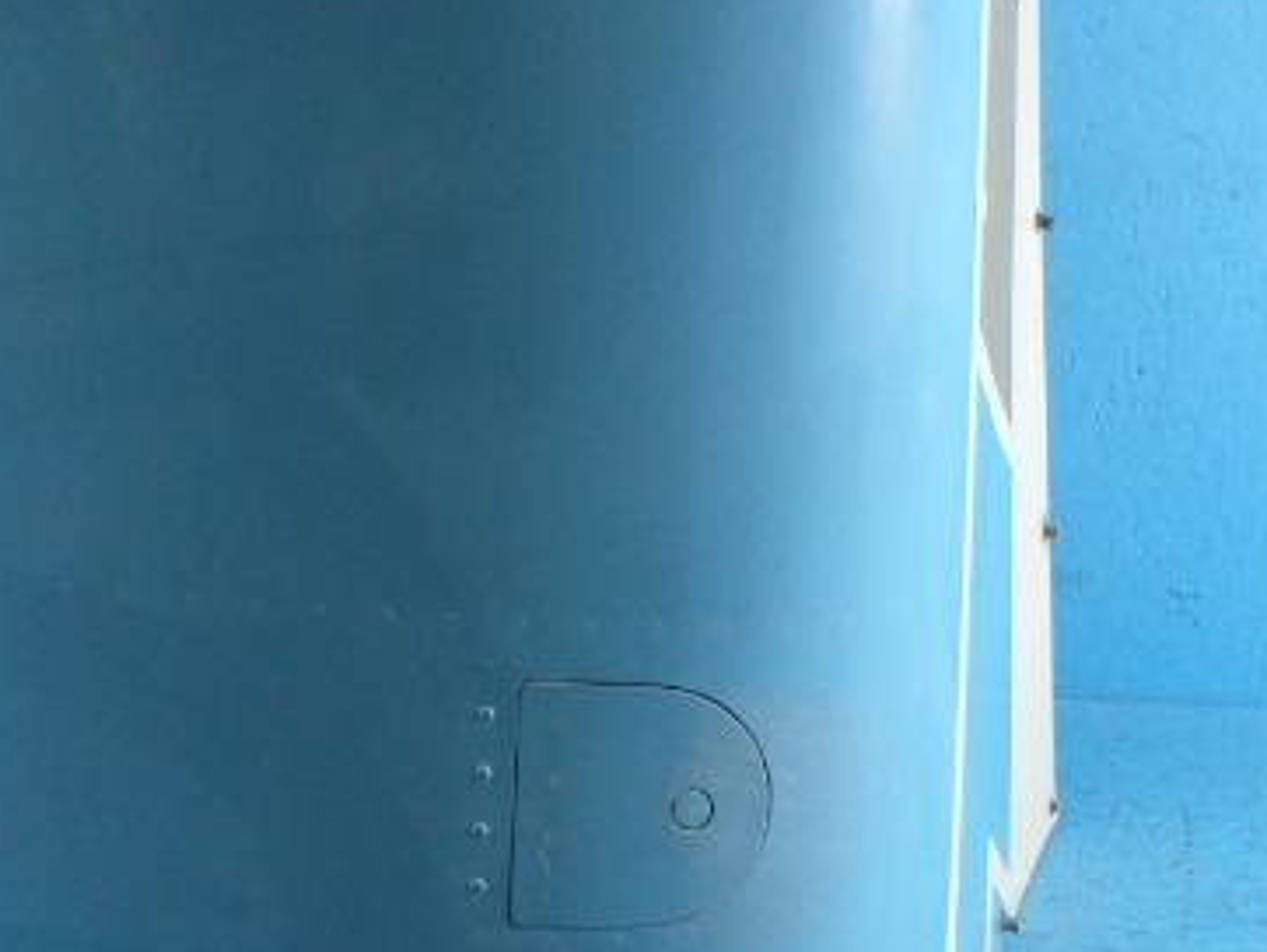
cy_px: 430
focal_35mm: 76
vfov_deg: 19.4
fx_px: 2784
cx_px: 298
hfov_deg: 25.3
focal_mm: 7.7
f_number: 4.8
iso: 400
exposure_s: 1/40
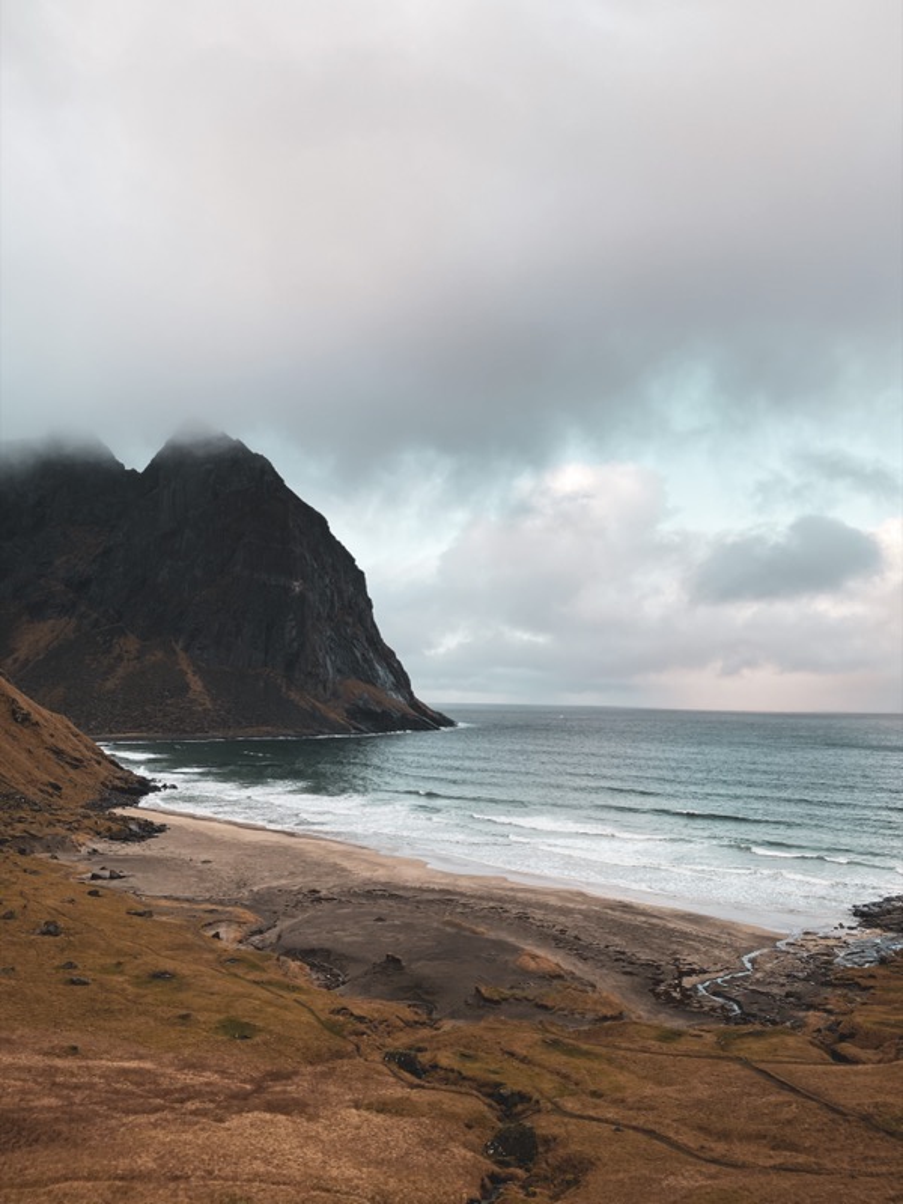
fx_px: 904
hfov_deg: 53.1
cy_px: 602
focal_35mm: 26
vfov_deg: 67.3
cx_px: 452
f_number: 1.8
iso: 32
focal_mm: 4.25
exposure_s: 1/400
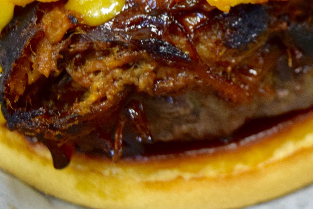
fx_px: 1205
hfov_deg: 14.4
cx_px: 358
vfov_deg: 9.8
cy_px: 0
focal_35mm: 139
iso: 800
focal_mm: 29
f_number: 4.2
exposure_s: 1/60
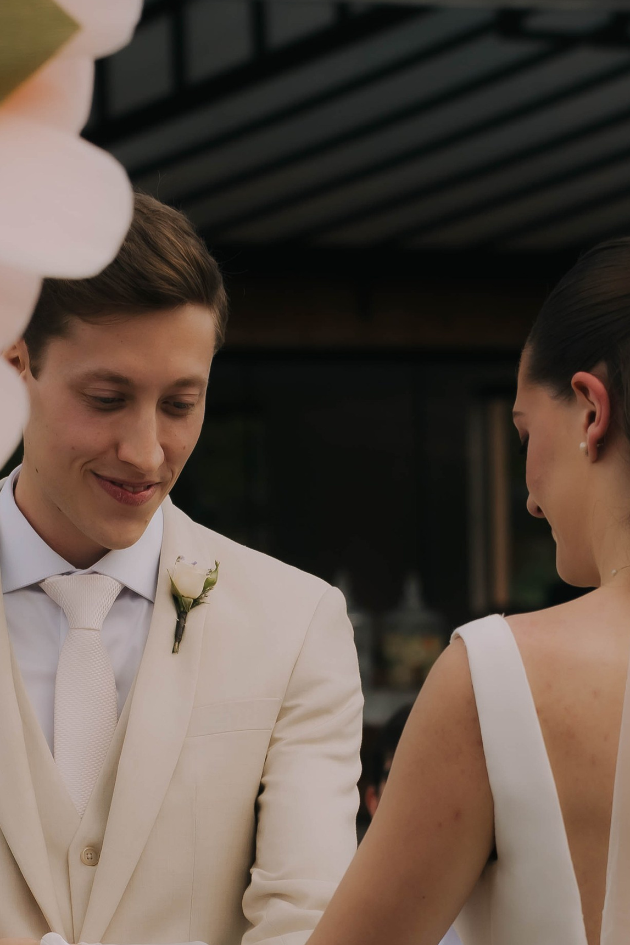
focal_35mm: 251
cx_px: 291
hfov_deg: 5.5
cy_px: 968
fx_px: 6590
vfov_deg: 8.2
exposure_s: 1/1000
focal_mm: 75
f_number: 4.5
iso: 100
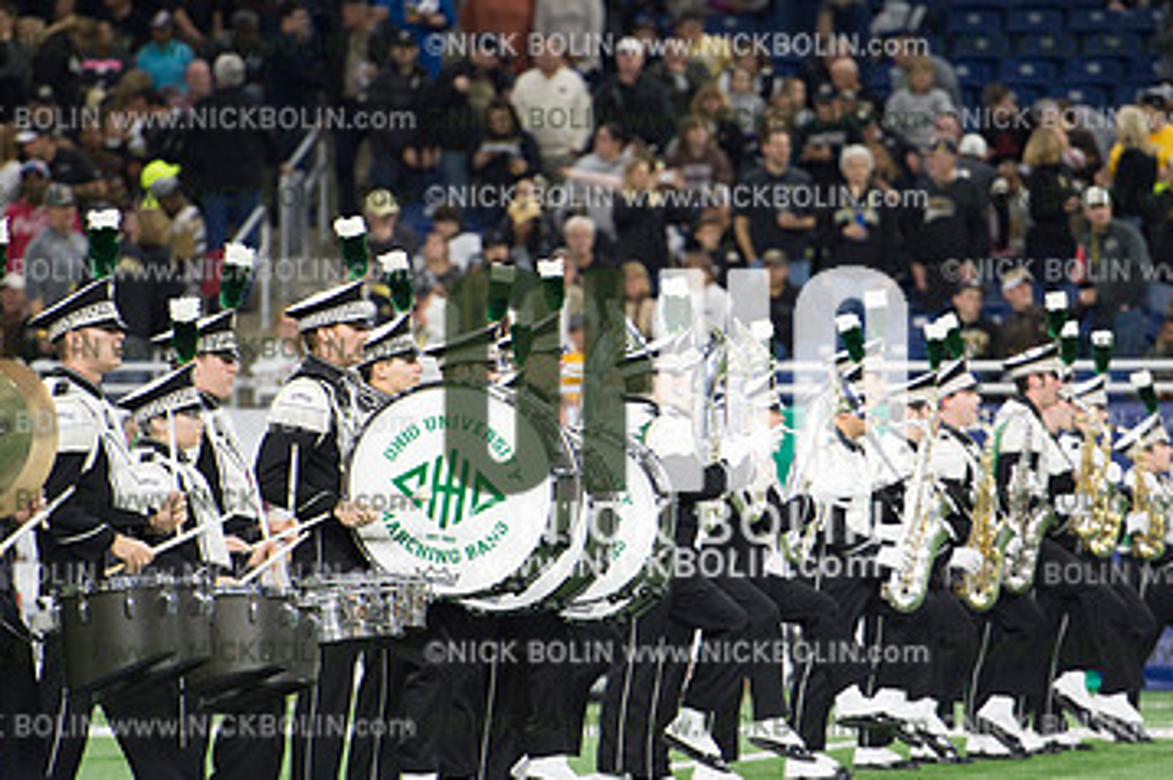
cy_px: 423
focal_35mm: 316
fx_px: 10287
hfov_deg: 6.5
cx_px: 675
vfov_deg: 4.3
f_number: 3.5
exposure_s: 1/1000
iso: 2500
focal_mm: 195
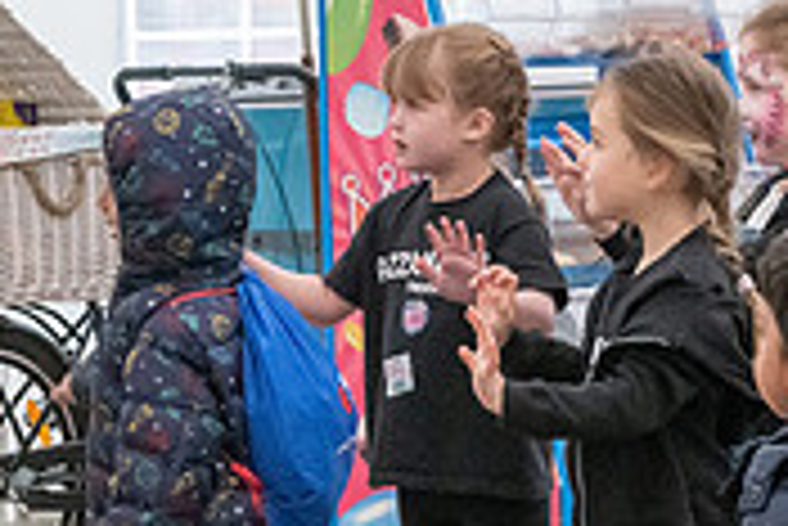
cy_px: 285
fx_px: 3636
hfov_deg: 12.3
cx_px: 225
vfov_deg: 8.3
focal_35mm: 166
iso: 4000
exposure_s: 1/320
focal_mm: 50
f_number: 8
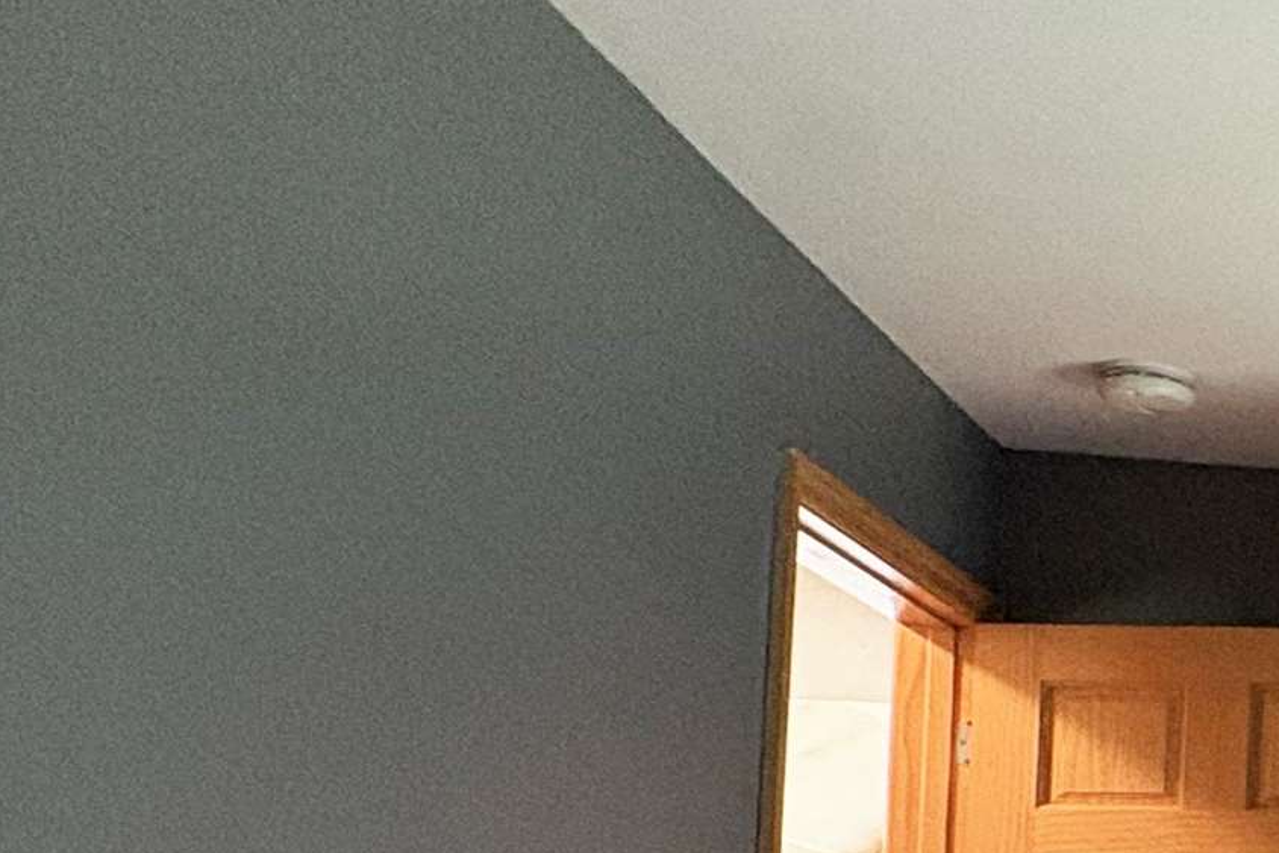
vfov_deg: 23.5
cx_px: 2313
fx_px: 1883
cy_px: 1006
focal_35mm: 53
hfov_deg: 22.1
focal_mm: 2.22
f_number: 2.2
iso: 500
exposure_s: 1/60
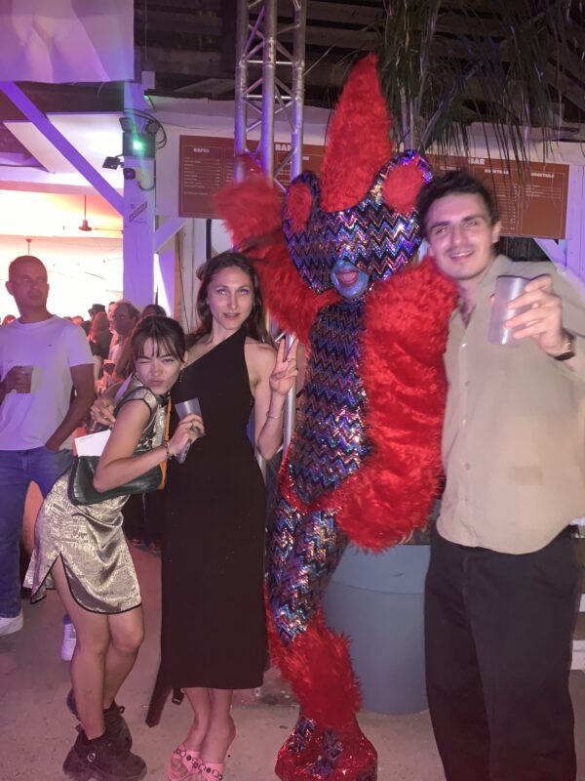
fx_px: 586
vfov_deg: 67.3
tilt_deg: -2.2
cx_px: 292
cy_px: 390
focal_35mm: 26
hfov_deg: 53.1
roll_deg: -1.6
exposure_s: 1/4
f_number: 1.8
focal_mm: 4.25
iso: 500
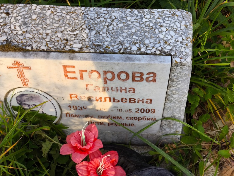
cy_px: 88
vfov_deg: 29.1
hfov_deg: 38.2
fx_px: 338
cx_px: 117
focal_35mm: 50
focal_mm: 4.71
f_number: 1.7
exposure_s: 1/369
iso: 50
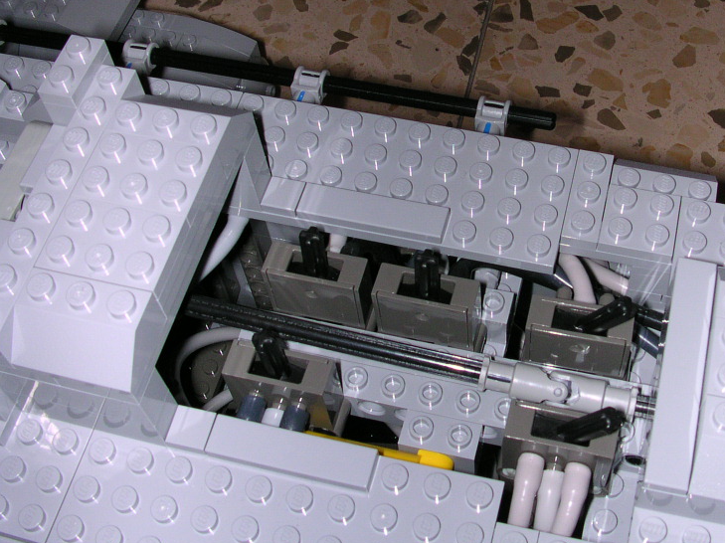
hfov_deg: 36.5
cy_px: 230
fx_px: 1089
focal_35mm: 52
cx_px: 476
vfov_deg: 28.0
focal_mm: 5.6
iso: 100
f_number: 4.5
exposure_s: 1/60
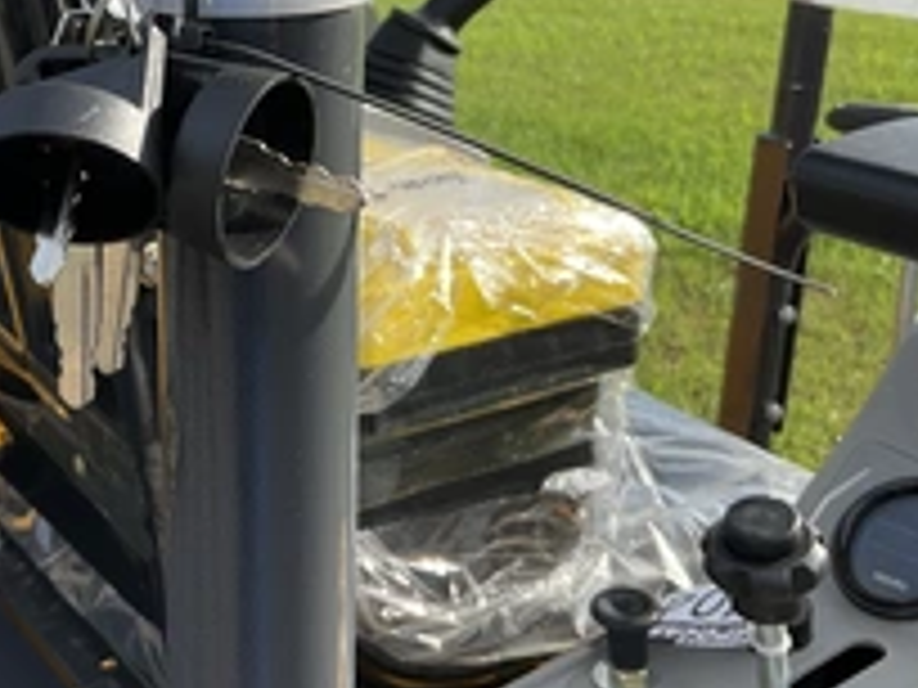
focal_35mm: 57
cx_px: 212
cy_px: 220
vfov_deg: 25.5
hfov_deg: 33.0
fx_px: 1512
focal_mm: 3
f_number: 1.8
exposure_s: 1/606
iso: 25
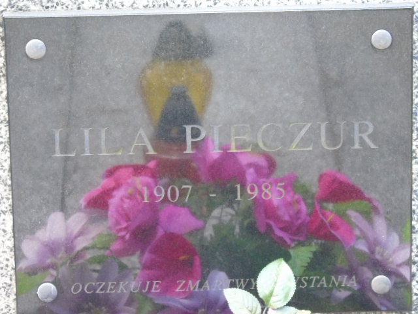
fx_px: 2560
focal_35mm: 212
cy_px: 157
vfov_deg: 7.0
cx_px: 209
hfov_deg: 9.3
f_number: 4.7
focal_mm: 38
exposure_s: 1/50
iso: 800
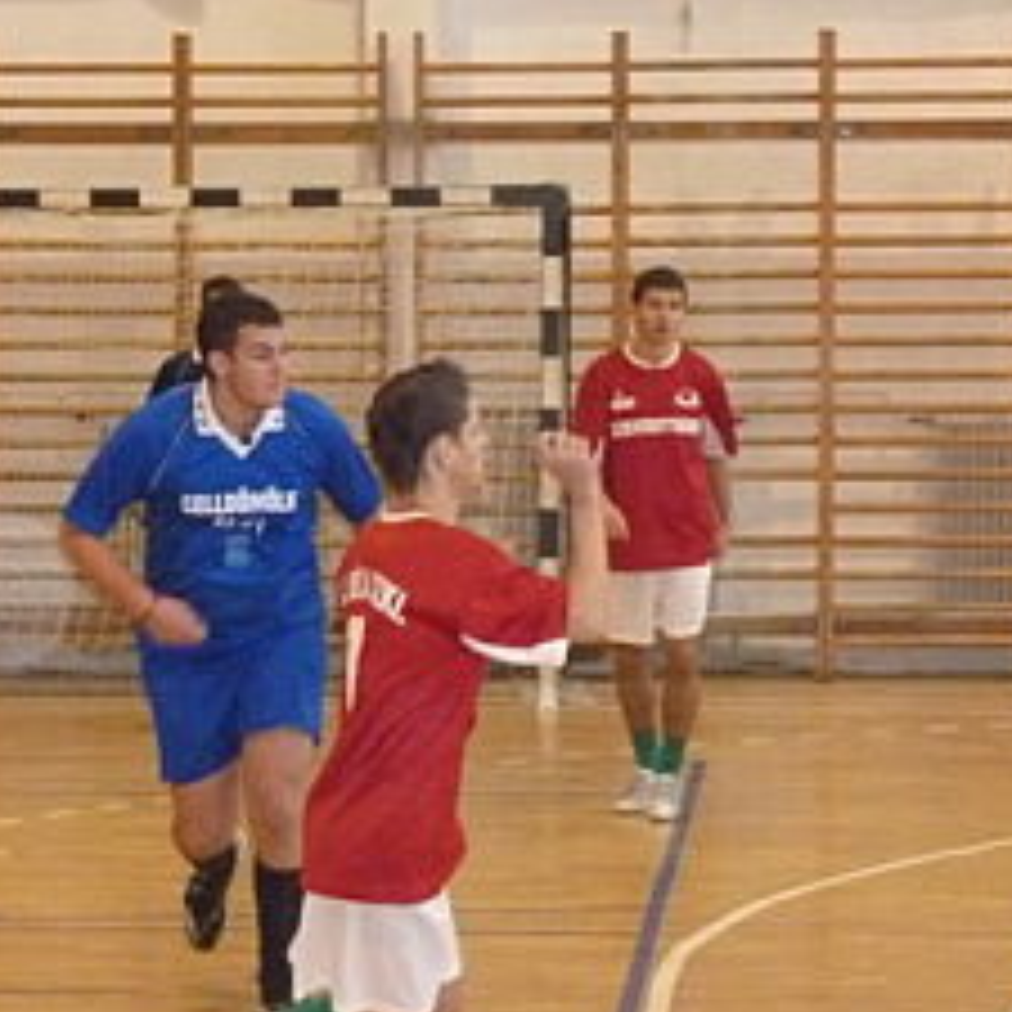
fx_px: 5325
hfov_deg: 10.9
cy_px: 535
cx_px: 567
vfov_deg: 10.9
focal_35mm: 161
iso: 800
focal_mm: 16.1
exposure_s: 1/160
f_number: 3.4
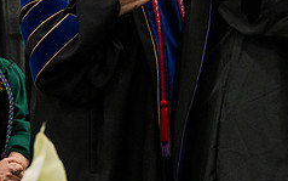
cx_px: 221
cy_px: -14
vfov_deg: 6.8
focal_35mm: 191
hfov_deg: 10.9
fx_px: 1500
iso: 6400
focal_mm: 77
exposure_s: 1/250
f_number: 5
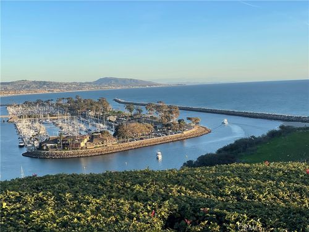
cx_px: 154
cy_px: 116
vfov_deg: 28.0
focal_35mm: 52
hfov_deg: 36.8
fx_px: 464
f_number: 2
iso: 25
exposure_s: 1/600
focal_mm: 6
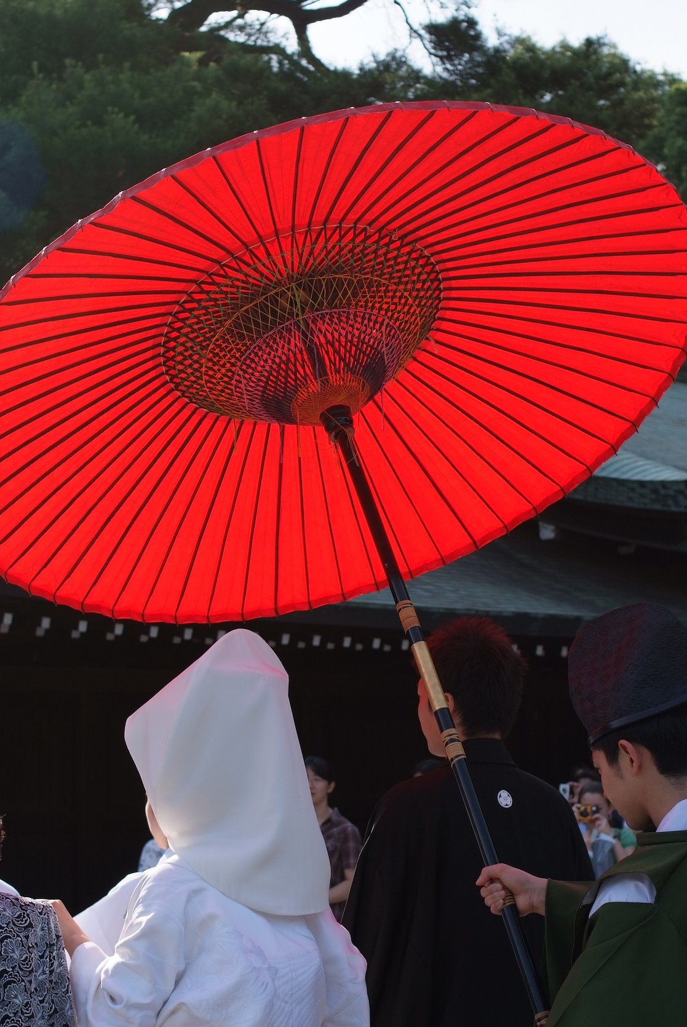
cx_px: 328
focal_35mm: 65
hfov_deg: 21.0
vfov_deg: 30.9
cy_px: 561
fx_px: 1856
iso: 100
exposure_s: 1/400
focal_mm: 35
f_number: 4.5
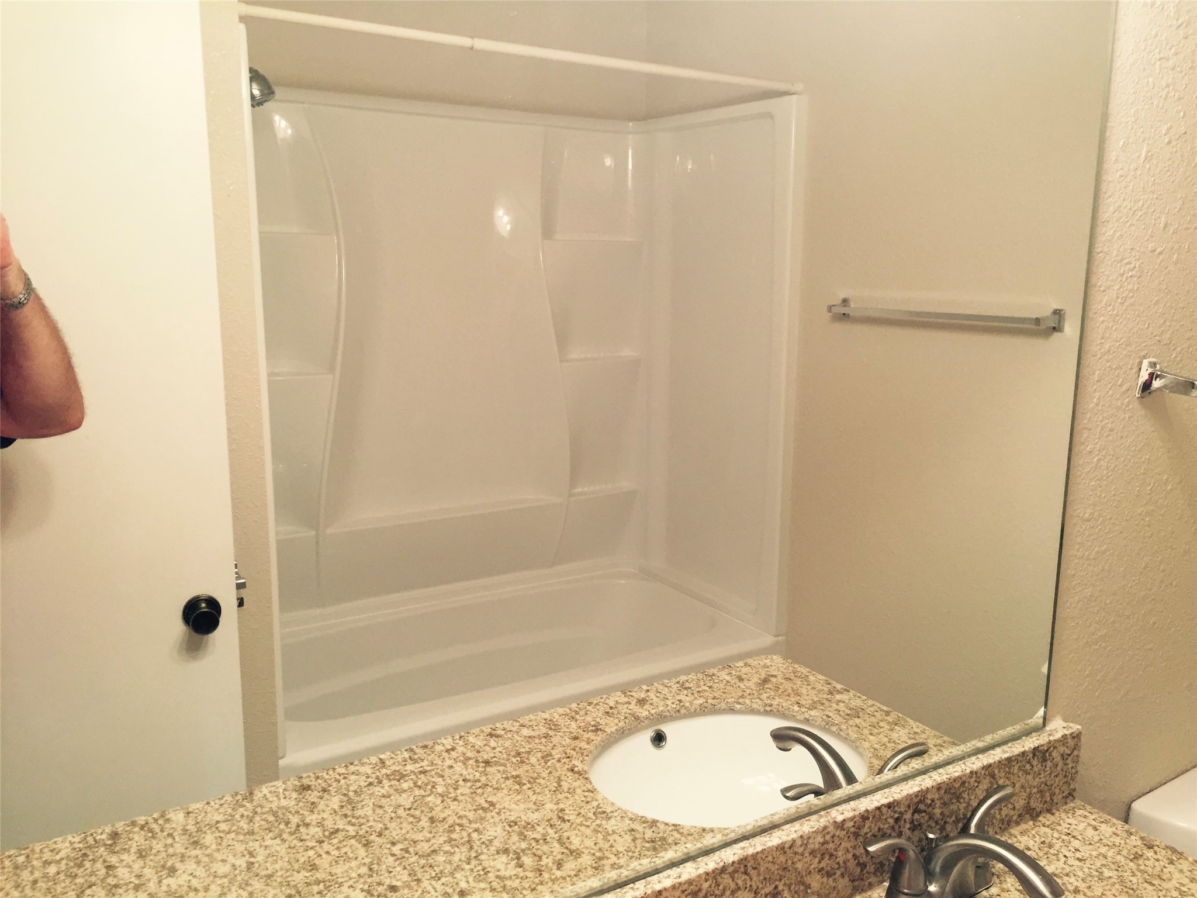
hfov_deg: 61.7
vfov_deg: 48.2
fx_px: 1003
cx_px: 598
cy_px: 449
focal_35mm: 29
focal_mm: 4.15
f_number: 2.2
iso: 50
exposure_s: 1/30
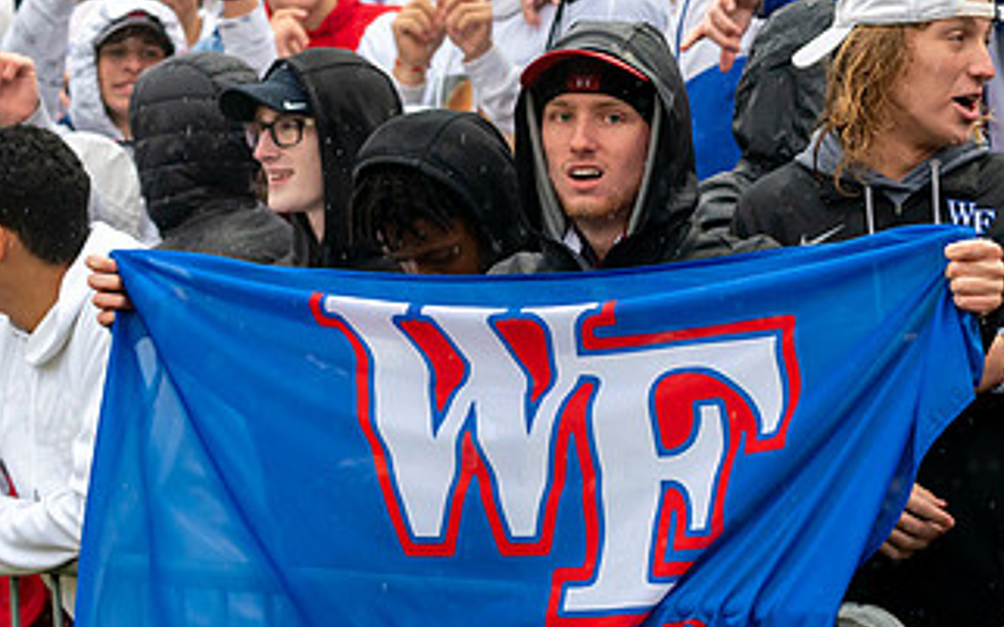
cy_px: 301
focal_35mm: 195
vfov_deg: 6.7
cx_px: 568
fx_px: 5334
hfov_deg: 10.8
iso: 3200
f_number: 5.6
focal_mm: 102
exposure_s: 1/1000
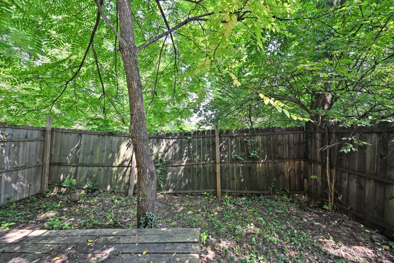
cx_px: 197
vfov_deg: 81.2
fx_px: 153
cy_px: 132
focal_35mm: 14
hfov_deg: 104.3
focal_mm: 14
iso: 200
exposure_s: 1/125
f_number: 5.6
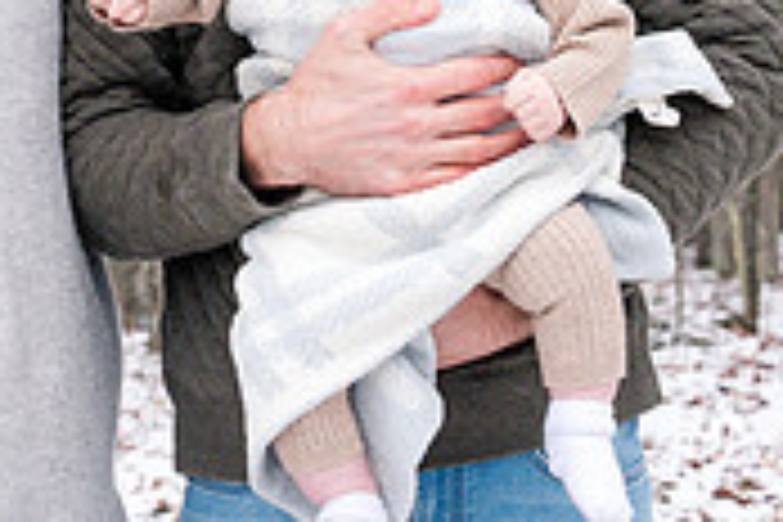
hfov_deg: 12.1
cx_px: 234
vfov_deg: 8.1
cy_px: 61
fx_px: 3697
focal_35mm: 170
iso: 1000
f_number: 6.3
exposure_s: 1/250
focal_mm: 51
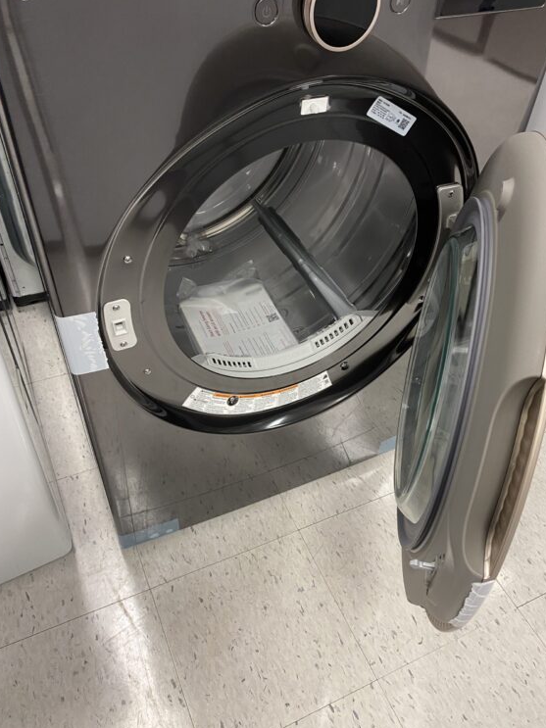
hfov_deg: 49.7
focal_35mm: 28
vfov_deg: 63.4
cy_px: 357
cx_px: 281
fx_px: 589
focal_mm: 4.25
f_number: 1.8
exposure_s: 1/43
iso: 125
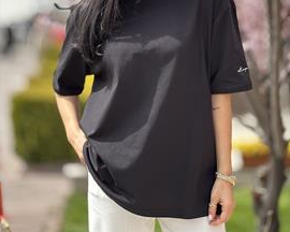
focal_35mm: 115
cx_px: 163
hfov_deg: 16.7
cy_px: 14
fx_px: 987
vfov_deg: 13.3
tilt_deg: -4.7
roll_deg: -0.5
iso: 20
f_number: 2.8
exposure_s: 1/139
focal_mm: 9
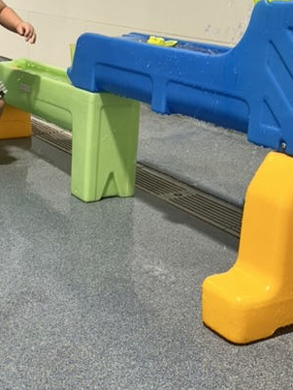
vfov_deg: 31.3
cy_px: 112
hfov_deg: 23.7
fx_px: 689
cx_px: 64
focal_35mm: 61
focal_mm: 6.86
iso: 100
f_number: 1.78
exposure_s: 1/120
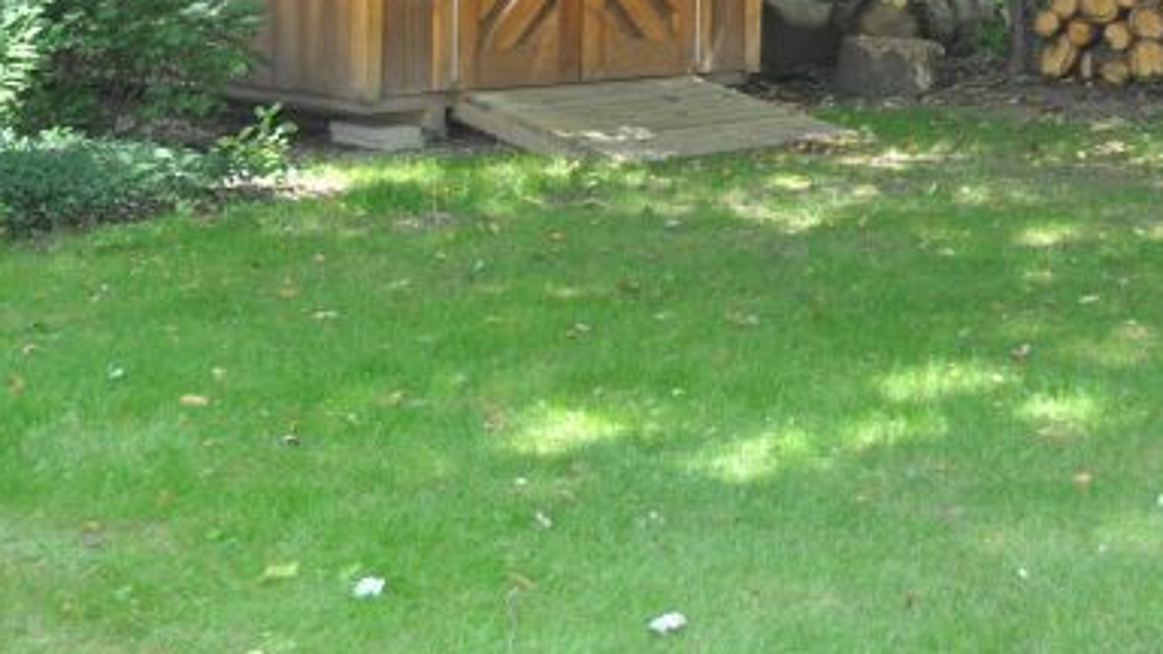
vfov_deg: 13.4
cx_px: 663
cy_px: 23
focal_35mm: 89
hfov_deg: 23.9
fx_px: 2745
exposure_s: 1/60
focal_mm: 34
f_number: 5
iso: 800
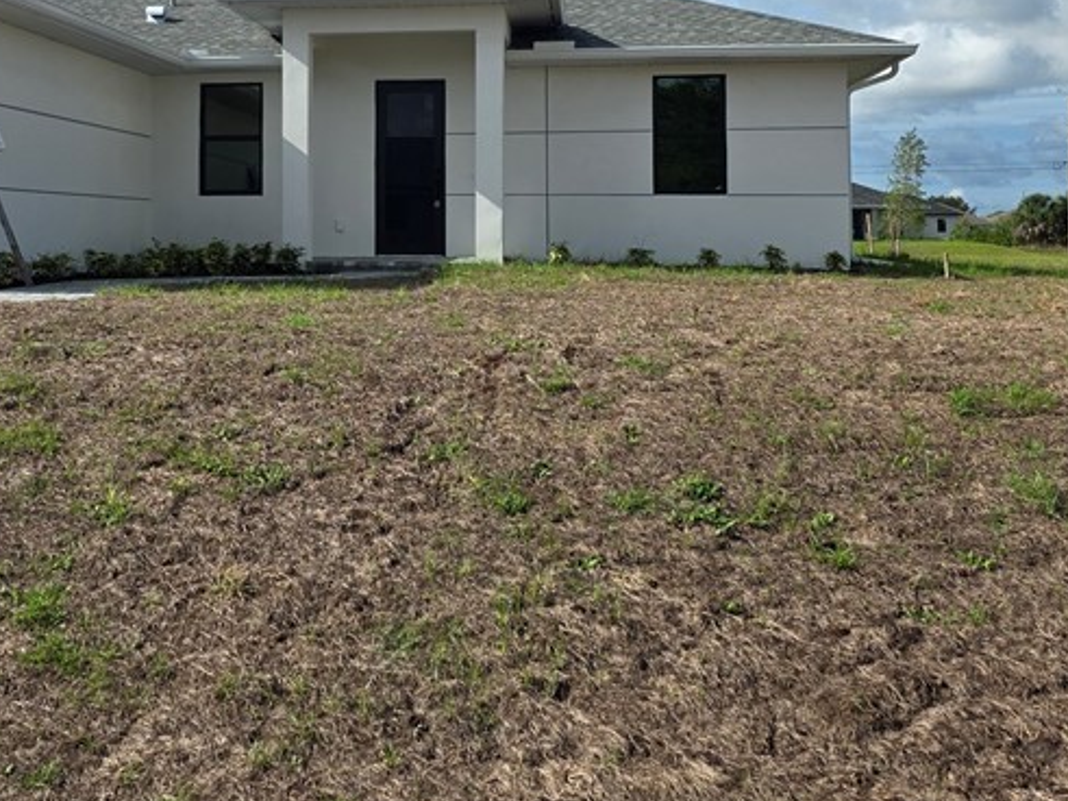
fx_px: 1481
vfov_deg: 29.6
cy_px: 165
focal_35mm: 48
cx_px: 350
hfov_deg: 39.2
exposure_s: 1/7944
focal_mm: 6.25
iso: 64
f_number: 1.7
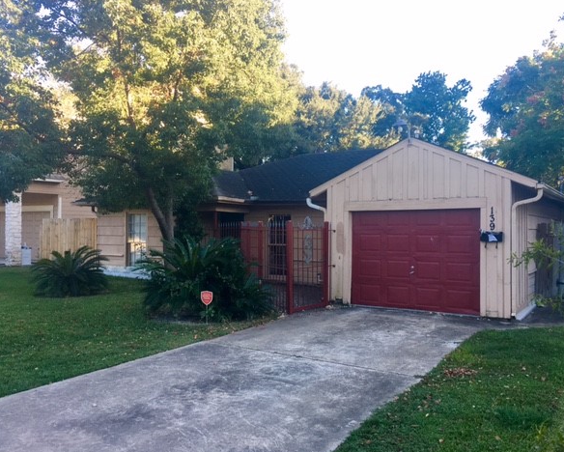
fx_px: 518
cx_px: 305
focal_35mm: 31
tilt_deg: +0.5
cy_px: 227
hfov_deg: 57.1
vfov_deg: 47.2
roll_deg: -0.7
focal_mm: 4.15
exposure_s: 1/120
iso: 32
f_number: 2.2
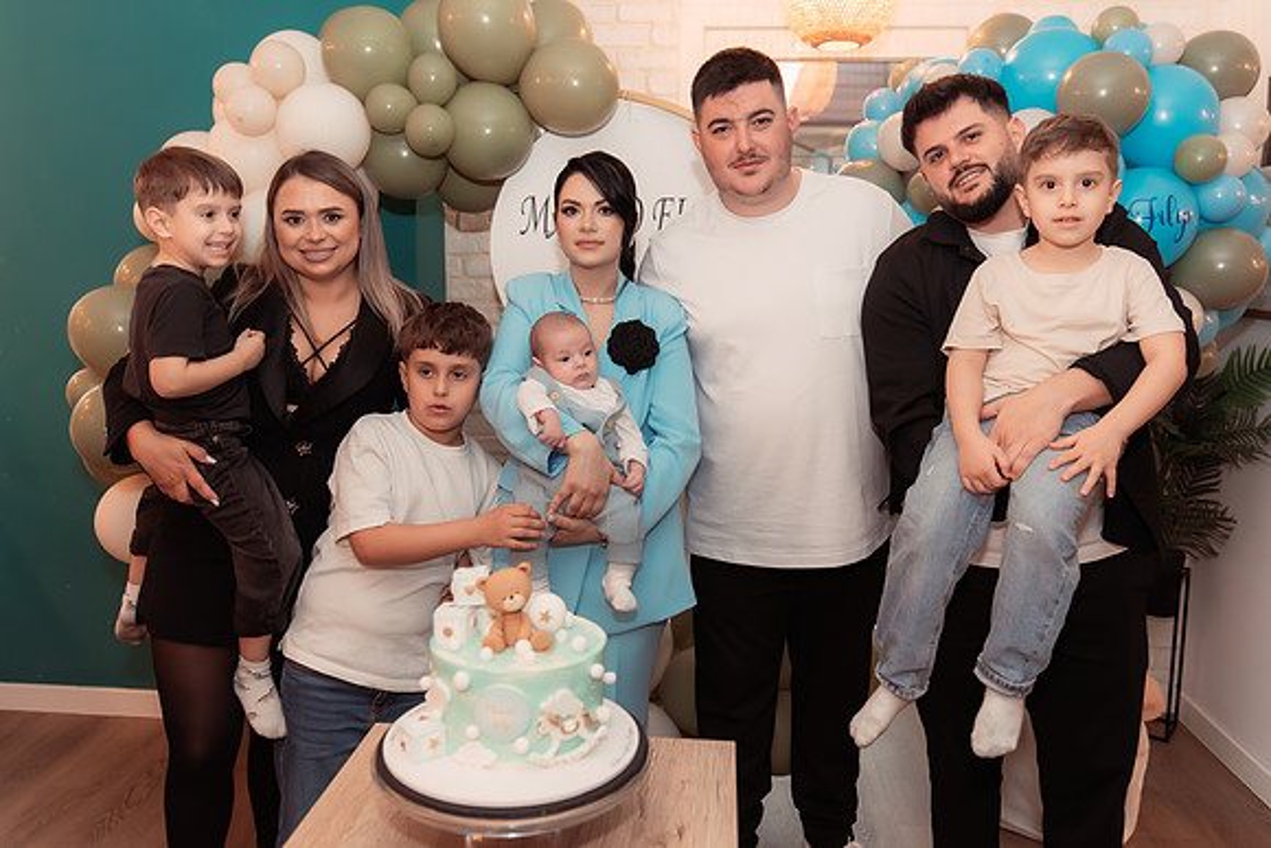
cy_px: 395
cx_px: 641
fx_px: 992
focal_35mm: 28
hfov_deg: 65.3
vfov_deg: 46.3
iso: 1600
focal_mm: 24
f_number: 2.8
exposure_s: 1/250
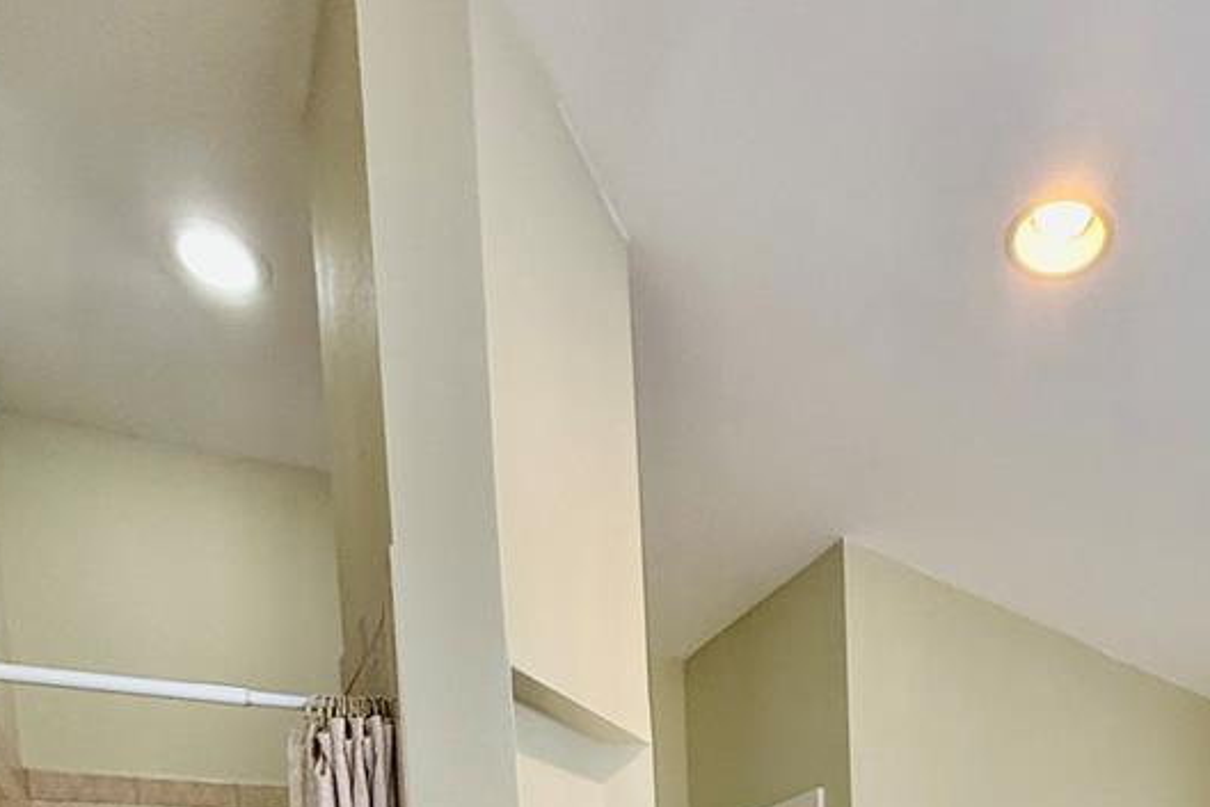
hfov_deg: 56.9
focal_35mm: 33
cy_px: 1132
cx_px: 704
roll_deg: +1.9
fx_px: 1109
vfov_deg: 29.3
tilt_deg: -3.4
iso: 200
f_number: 2.2
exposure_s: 1/120
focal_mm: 2.22
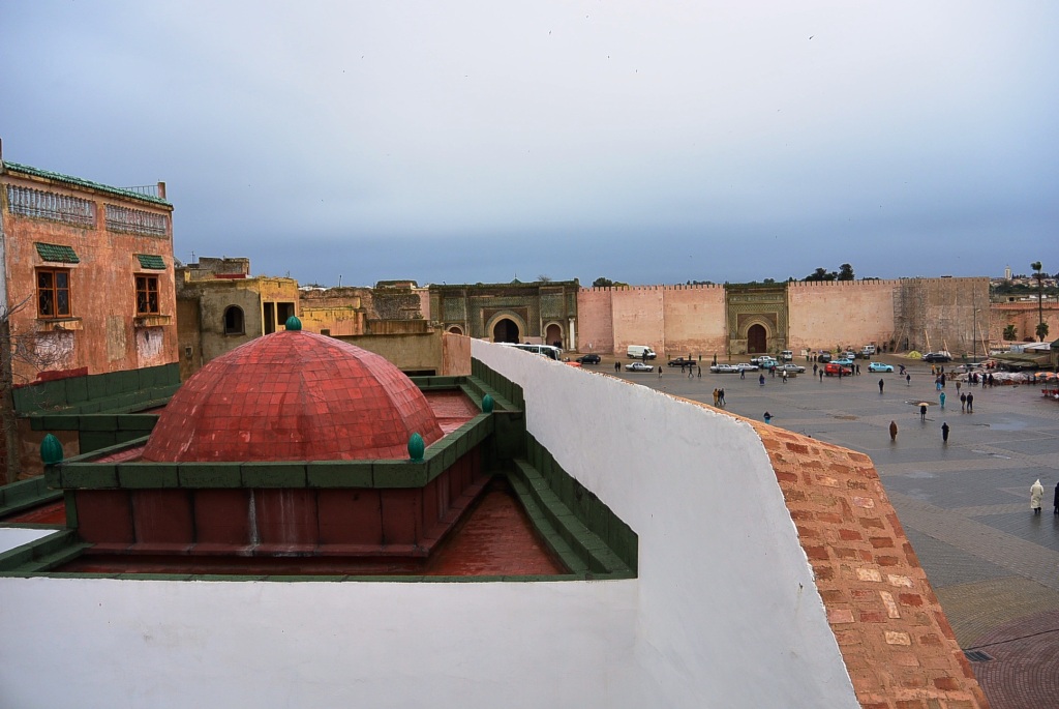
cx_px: 530
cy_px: 354
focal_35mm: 29
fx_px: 854
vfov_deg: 45.1
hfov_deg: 63.6
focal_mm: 11
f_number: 4
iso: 100
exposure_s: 1/320
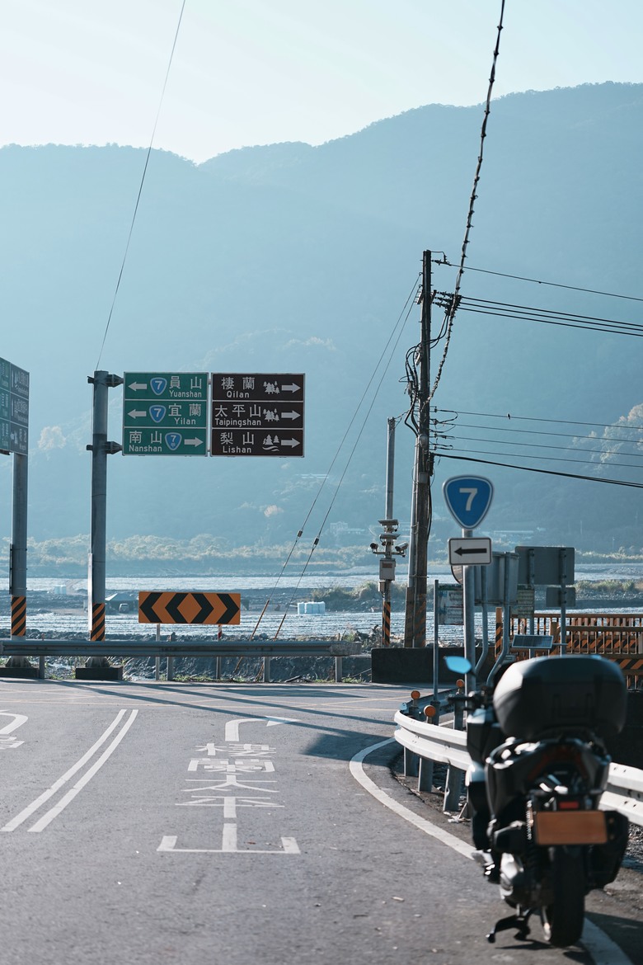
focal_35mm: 50
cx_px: 322
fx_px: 1339
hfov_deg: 27.0
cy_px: 482
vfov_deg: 39.6
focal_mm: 50
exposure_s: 1/3200
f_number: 2
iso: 100
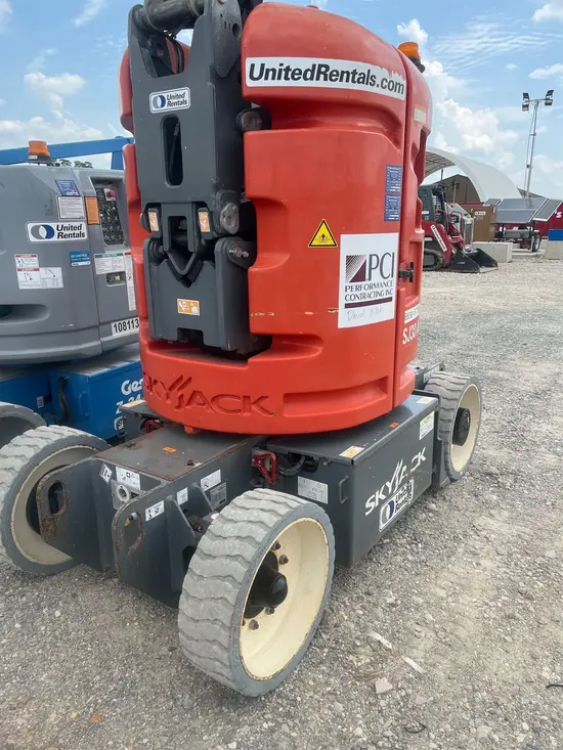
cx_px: 282
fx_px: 564
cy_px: 375
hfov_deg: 53.1
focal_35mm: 26
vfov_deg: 67.3
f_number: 1.6
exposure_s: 1/1389
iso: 50
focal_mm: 5.1
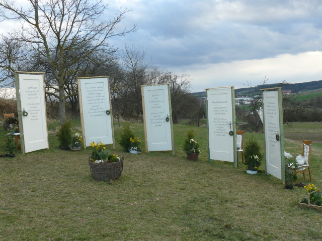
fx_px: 335
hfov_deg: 51.4
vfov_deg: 39.7
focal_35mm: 36
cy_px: 120
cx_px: 161
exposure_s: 1/100
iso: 100
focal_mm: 6
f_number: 4
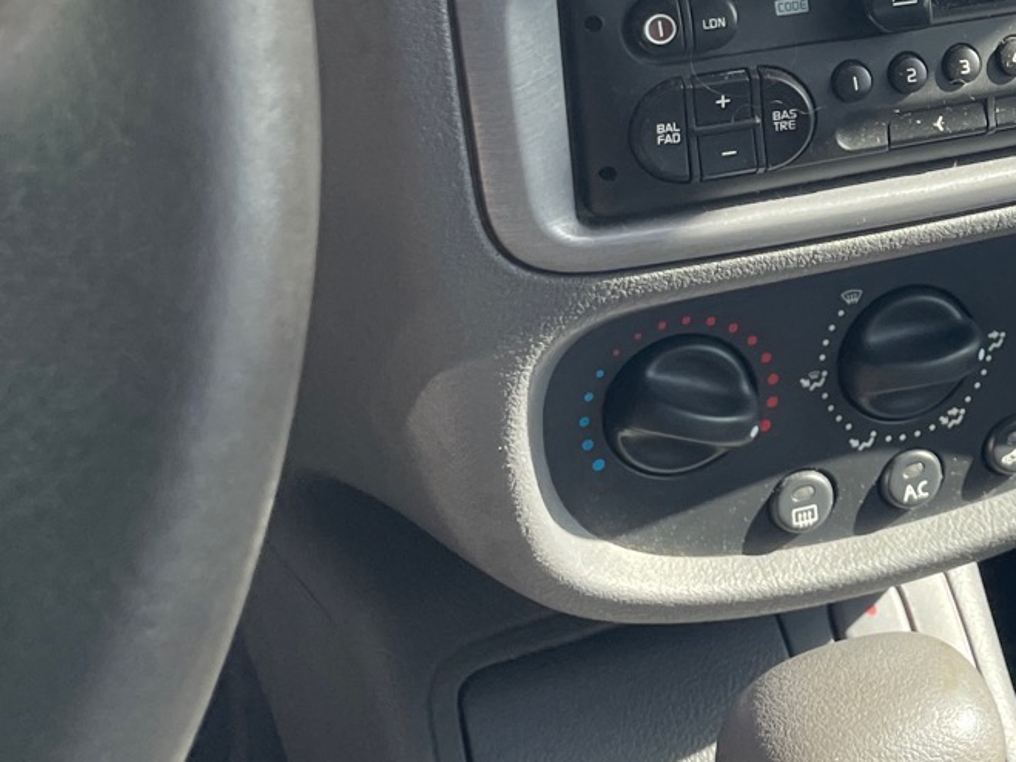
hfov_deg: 25.0
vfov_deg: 20.2
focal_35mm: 71
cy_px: 25
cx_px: 1190
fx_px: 2084
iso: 32
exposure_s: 1/326
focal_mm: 4.2
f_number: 1.6
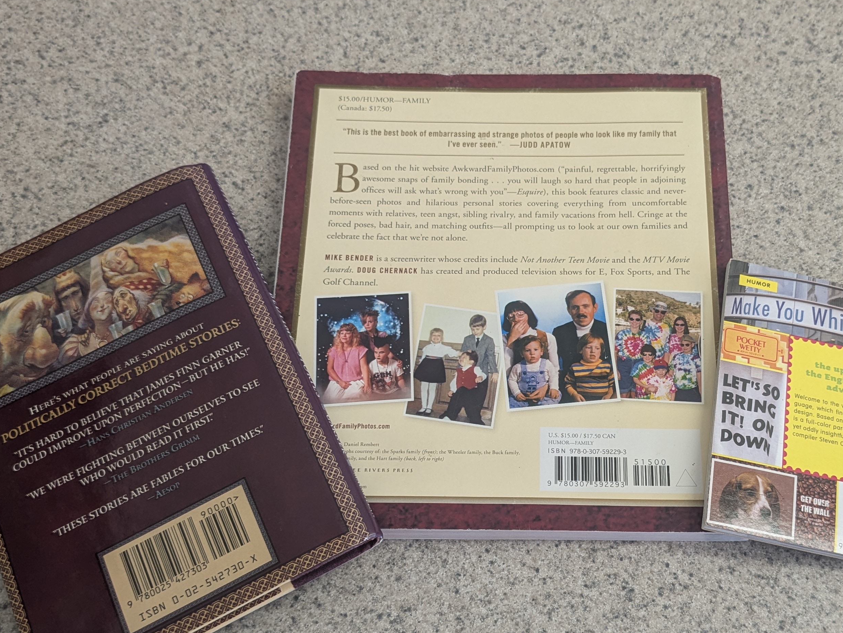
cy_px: 380
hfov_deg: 42.5
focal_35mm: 44
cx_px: 542
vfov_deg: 32.8
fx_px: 1072
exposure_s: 1/30
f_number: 1.73
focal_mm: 4.38
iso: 59
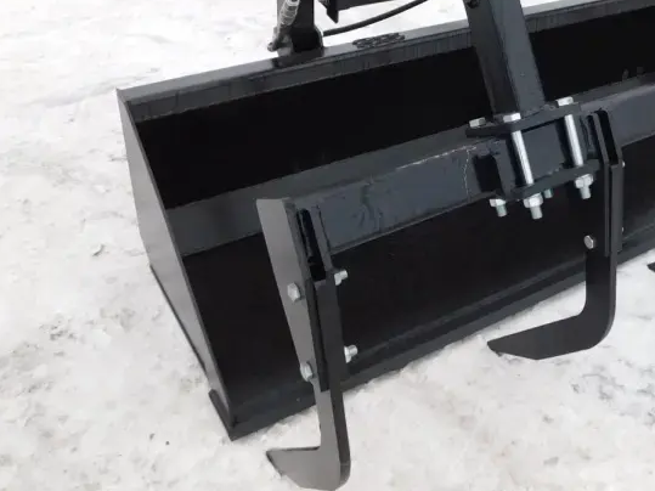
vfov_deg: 34.3
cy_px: 115
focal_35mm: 41
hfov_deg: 44.4
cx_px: 481
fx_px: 776
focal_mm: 4
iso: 125
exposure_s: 1/250
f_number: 3
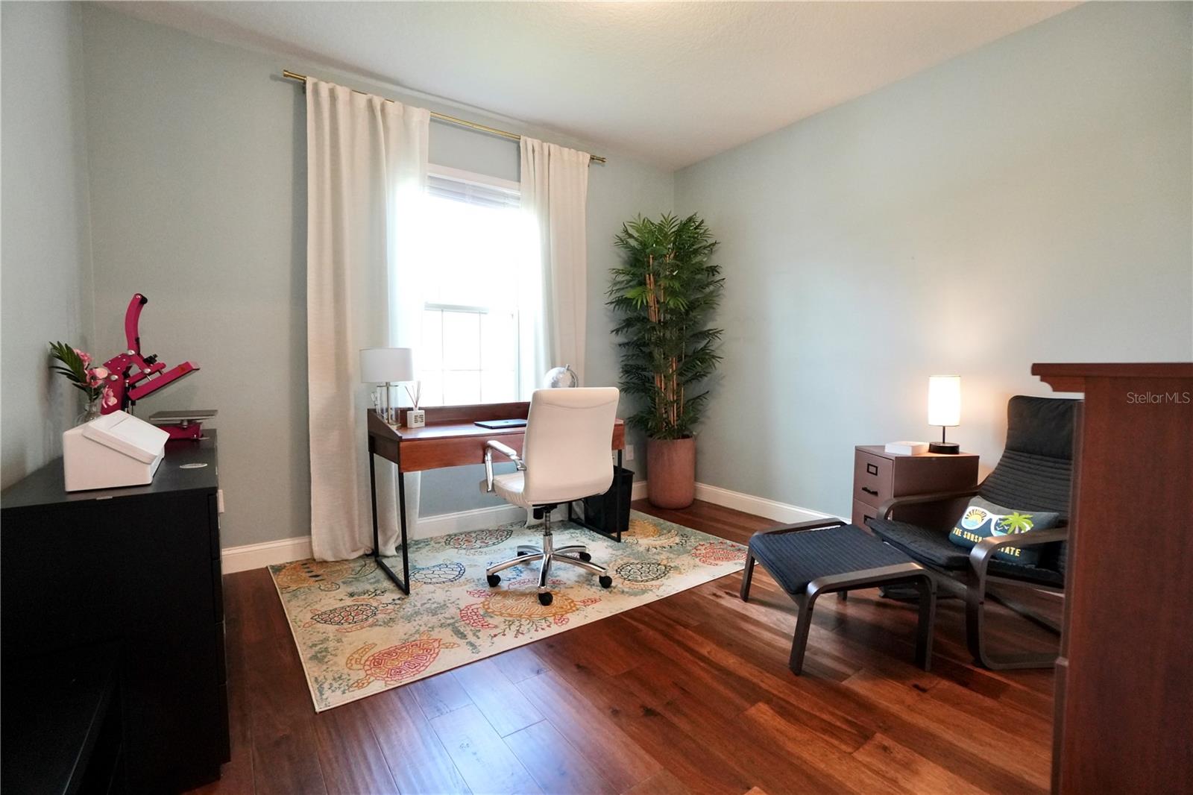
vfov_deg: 77.3
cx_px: 596
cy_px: 398
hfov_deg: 100.4
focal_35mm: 15
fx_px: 497
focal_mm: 10
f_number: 5
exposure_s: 1/60
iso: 2500
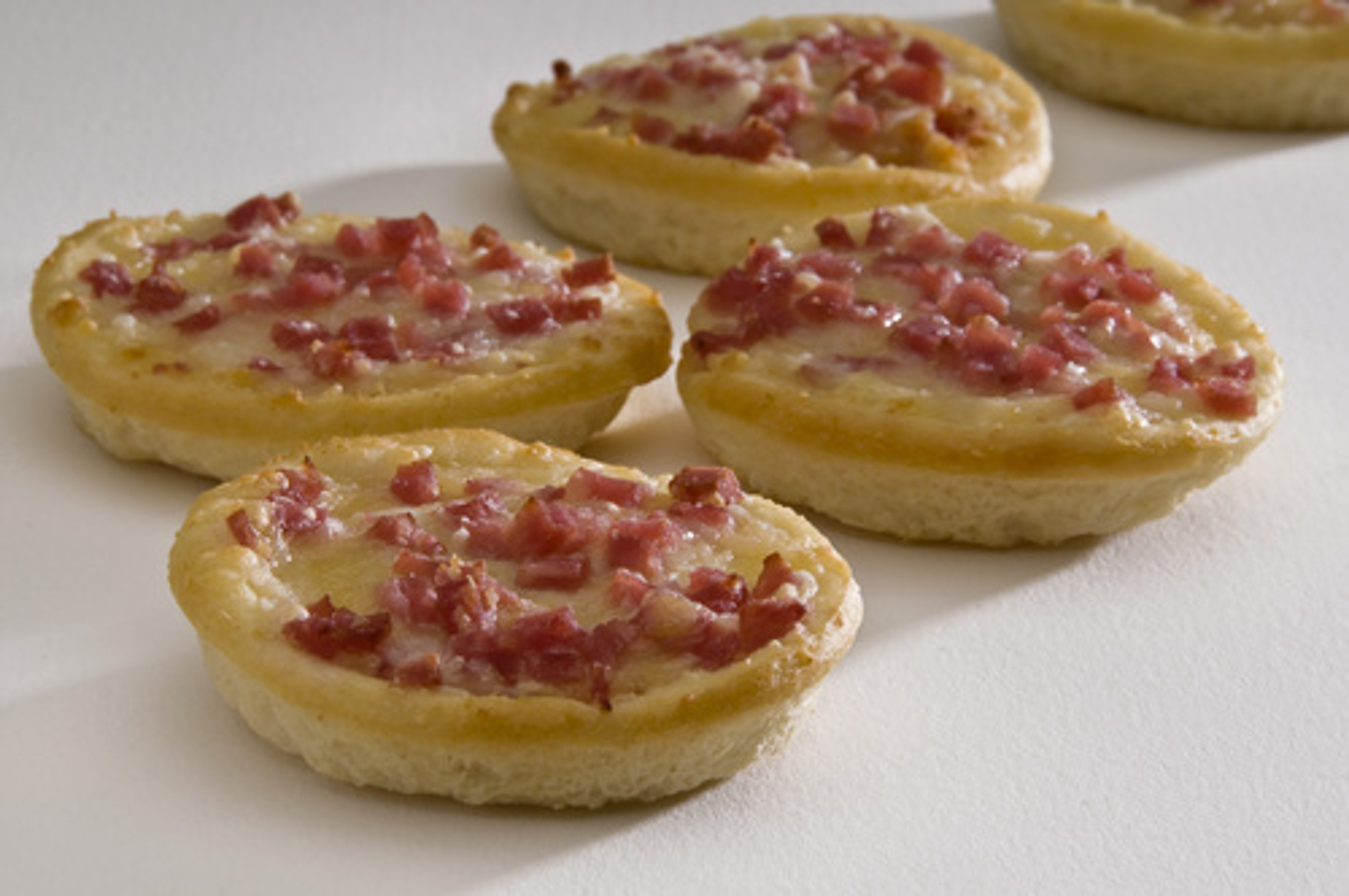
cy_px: 448
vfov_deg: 4.6
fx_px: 11227
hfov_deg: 6.9
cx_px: 674
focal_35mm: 300
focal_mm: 200
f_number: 22
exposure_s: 1/160
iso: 100
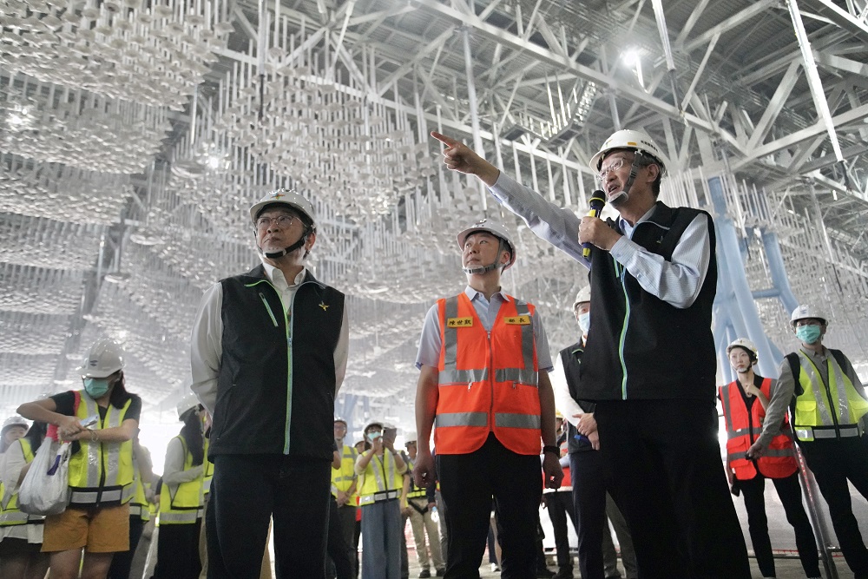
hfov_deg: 63.7
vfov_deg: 45.0
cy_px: 290
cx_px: 434
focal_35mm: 29
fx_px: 699
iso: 10000
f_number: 4
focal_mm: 29
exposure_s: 1/250
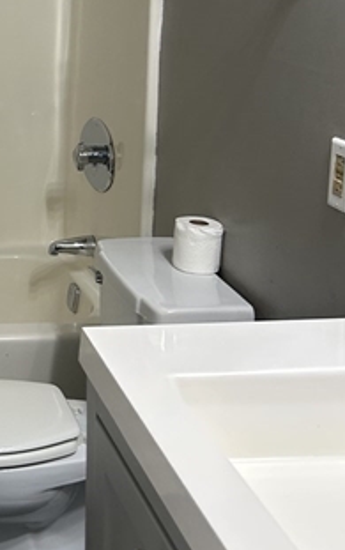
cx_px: -142
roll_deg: +0.1
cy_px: 120
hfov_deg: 17.6
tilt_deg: -9.5
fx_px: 1021
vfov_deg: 29.6
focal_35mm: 68
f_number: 1.5
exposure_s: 1/60
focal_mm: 5.7
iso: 80
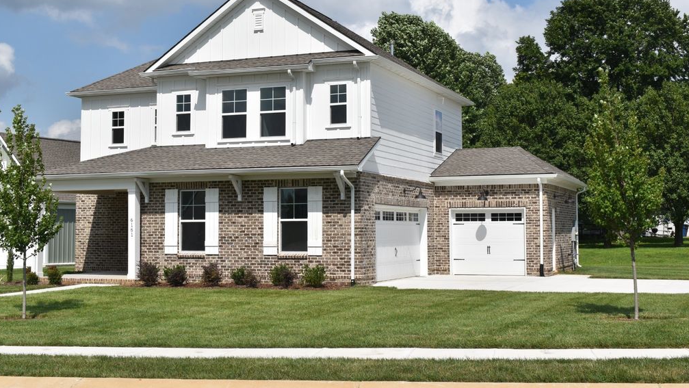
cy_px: 163
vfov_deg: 24.2
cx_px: 343
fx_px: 905
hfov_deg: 41.7
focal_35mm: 50
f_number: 11
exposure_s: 1/500
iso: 200
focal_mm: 31
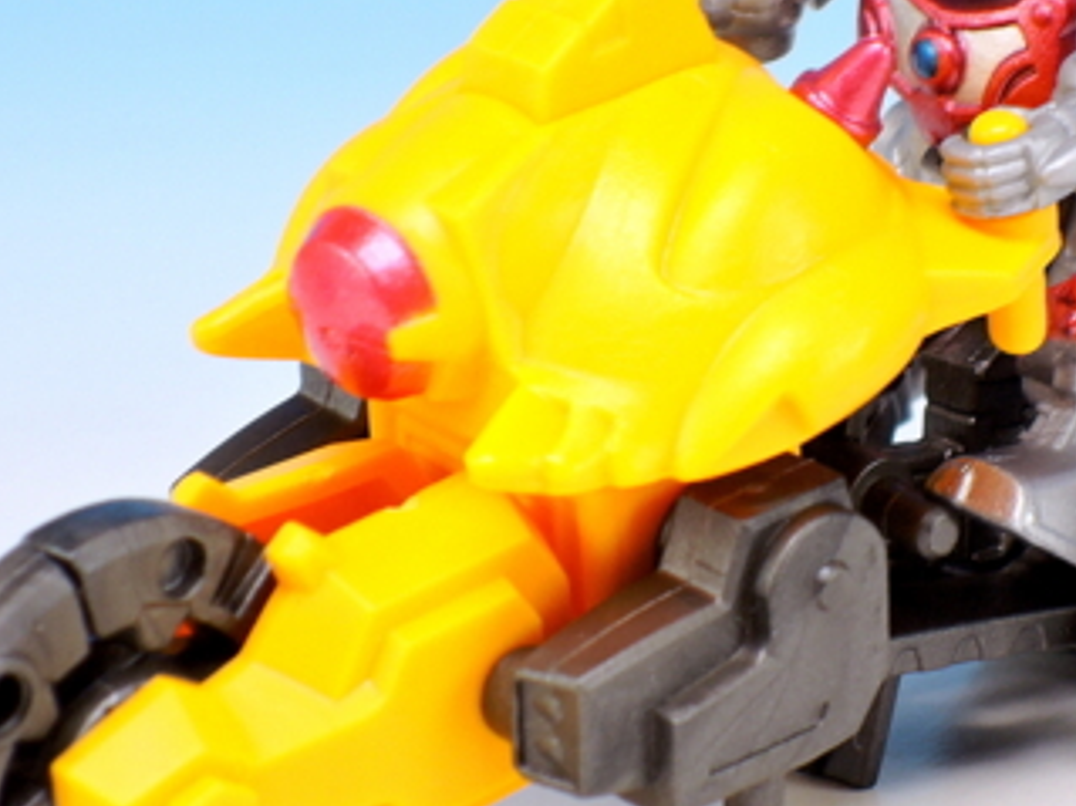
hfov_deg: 8.8
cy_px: 263
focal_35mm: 226
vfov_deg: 6.6
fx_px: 7022
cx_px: 722
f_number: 5.6
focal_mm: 25.5
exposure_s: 1/1.6
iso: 80
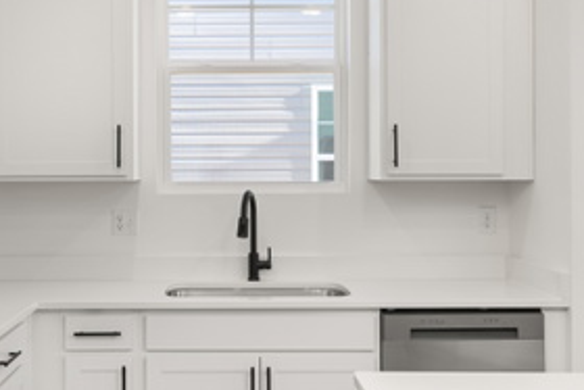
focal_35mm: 50
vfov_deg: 27.0
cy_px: 164
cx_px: 217
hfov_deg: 39.3
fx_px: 811
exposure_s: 1/5
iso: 100
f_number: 8
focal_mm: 35
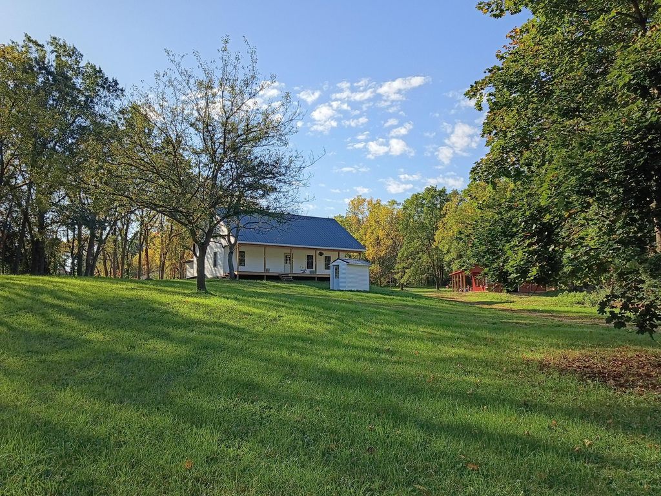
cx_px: 330
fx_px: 535
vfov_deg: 49.7
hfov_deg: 63.4
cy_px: 248
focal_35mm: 28
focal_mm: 3.42
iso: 100
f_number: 2.2
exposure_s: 1/280
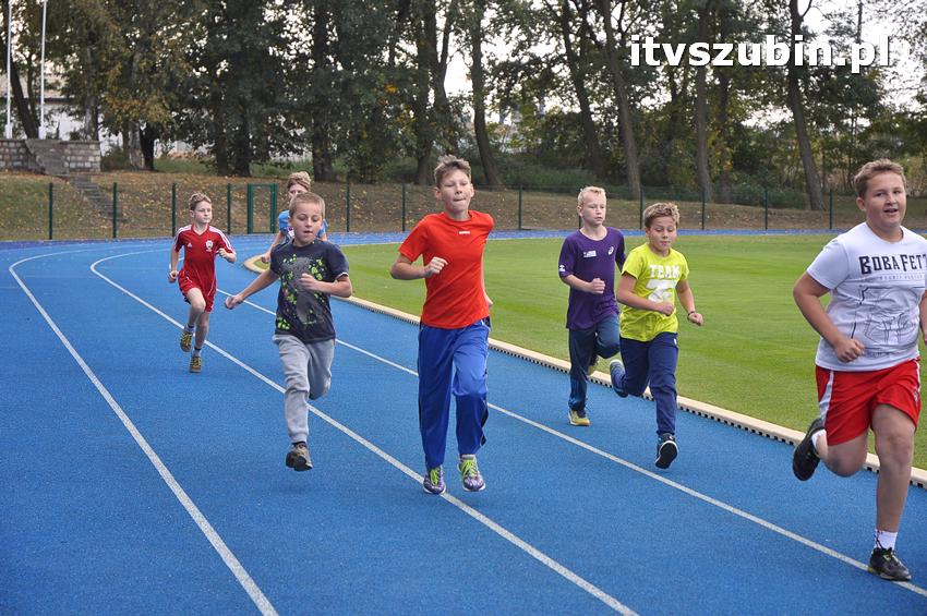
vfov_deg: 13.0
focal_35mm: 105
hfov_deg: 19.5
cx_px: 464
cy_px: 308
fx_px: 2701
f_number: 5.6
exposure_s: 1/500
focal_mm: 70
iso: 640
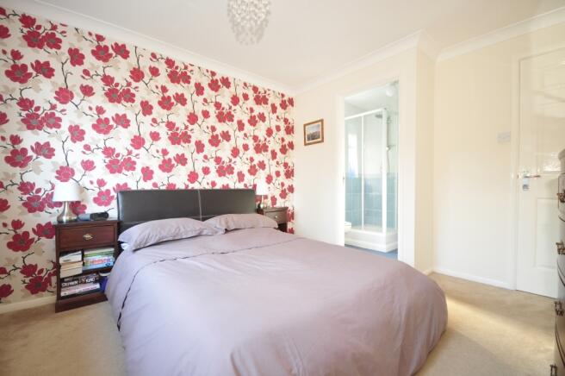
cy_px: 188
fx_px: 259
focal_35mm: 16
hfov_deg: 95.0
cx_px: 282
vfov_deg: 71.9
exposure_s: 1/2
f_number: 4.2
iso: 200
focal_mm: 11
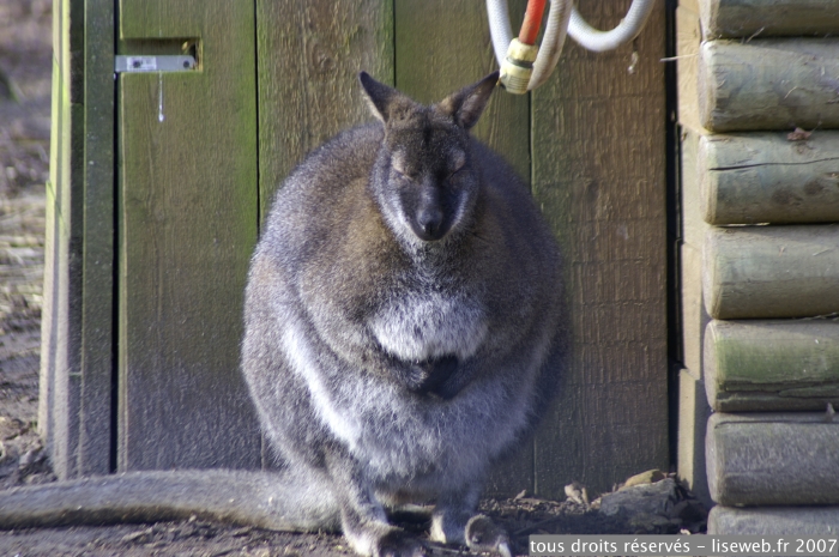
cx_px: 420
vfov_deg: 3.0
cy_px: 278
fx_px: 10475
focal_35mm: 450
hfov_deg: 4.6
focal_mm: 300
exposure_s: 1/25
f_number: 5.6
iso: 100
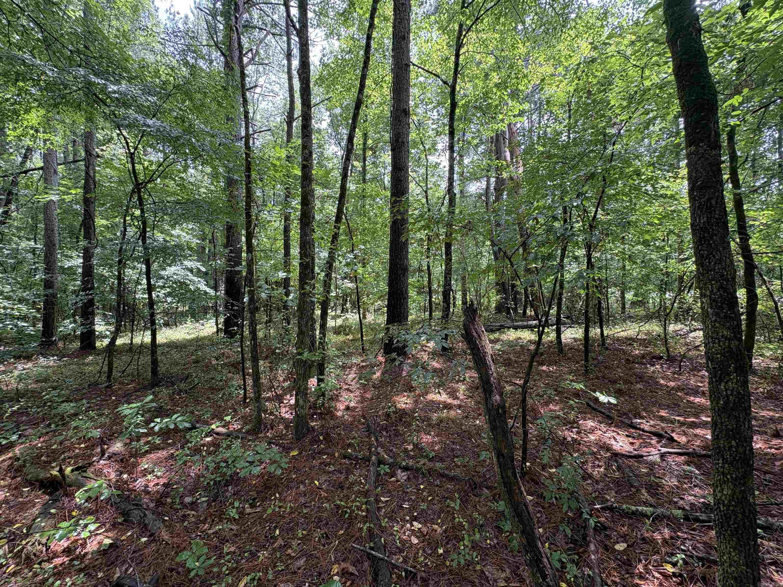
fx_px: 317
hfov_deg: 102.1
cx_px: 392
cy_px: 294
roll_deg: +0.8
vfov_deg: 85.7
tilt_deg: -2.1
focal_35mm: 14
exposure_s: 1/99
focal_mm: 2.22
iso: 64
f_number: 2.2
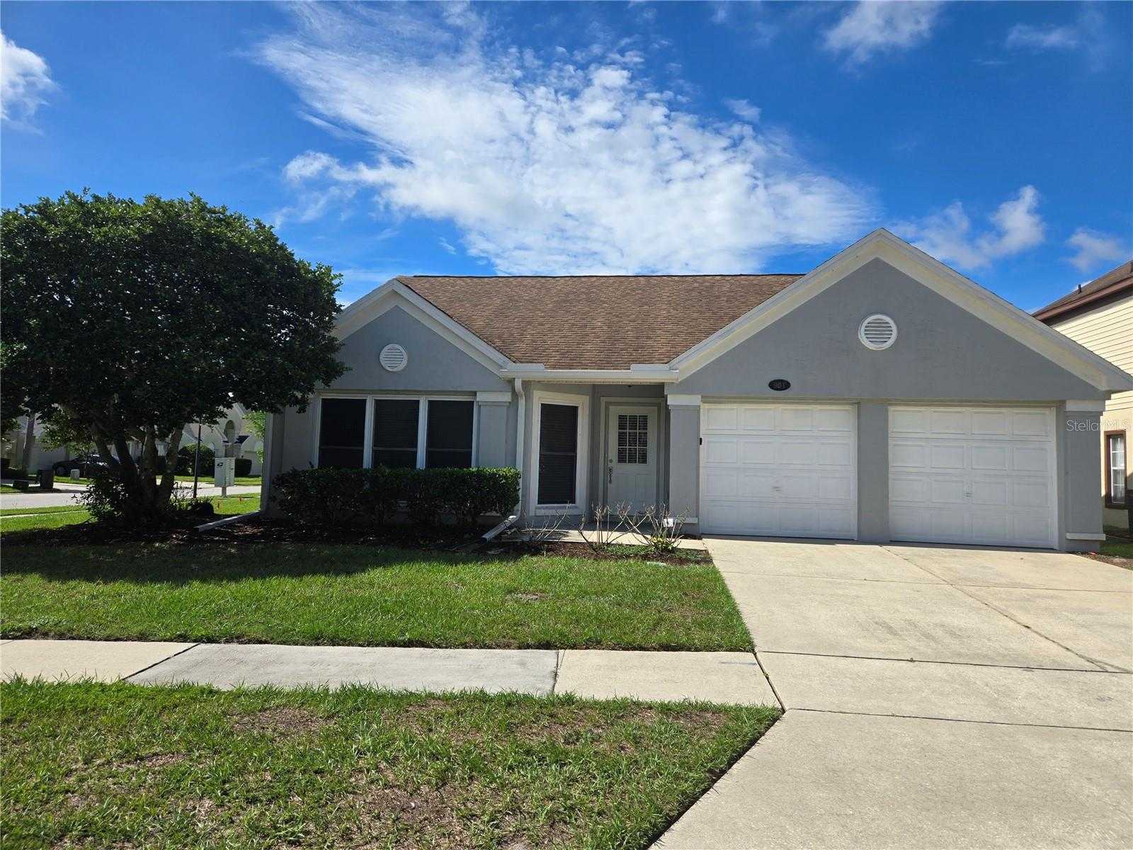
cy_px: 425
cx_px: 566
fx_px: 753
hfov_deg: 73.9
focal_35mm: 23
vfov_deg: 58.9
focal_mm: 5.4
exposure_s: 1/2296
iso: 25
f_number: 1.8
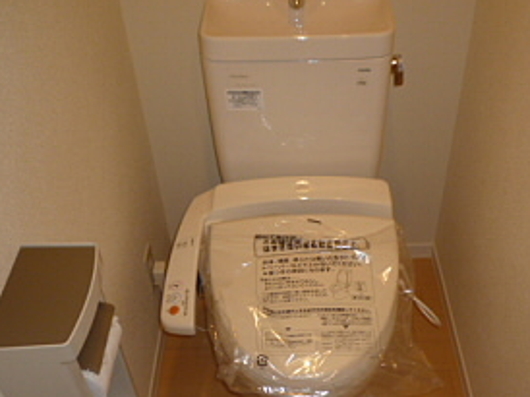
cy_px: 270
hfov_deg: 45.7
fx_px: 627
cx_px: 305
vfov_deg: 34.7
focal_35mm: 41
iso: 100
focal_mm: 4.4
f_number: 2.8
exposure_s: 1/30
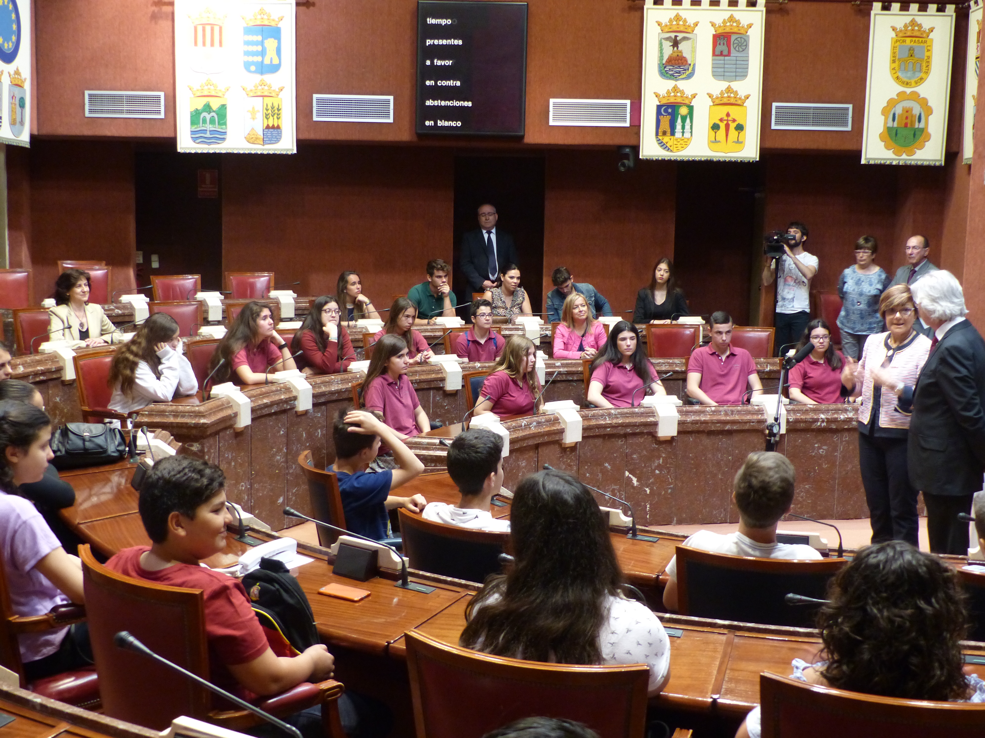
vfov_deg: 35.1
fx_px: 1167
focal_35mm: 41
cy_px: 369
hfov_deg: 45.8
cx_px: 492
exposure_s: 1/15
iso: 400
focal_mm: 7.4
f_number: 2.8
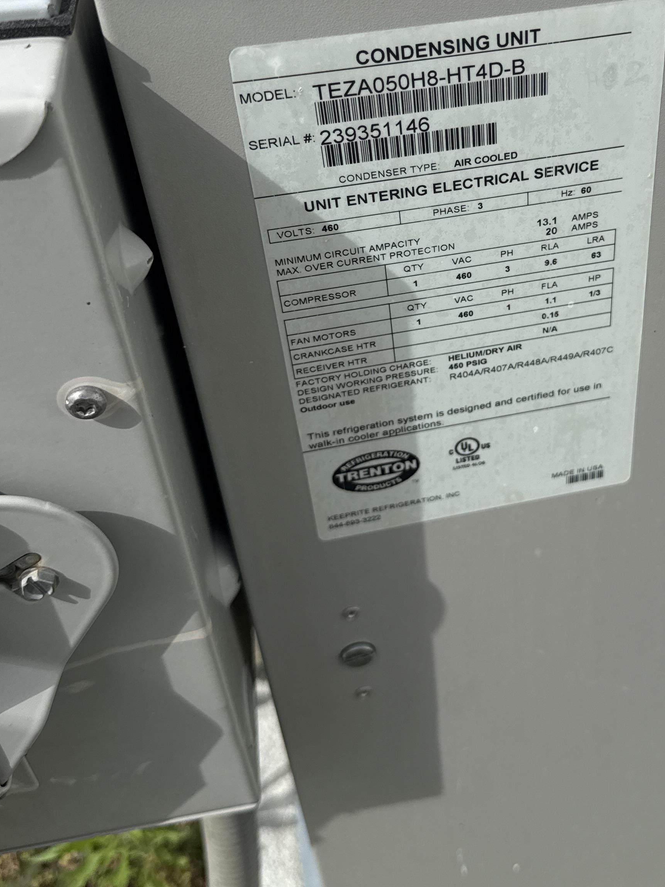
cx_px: 478
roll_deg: +0.3
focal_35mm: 42
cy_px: 277
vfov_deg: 44.0
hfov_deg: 33.8
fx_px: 1076
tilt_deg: -37.8
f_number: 1.78
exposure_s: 1/8130
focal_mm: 6.76
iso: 80
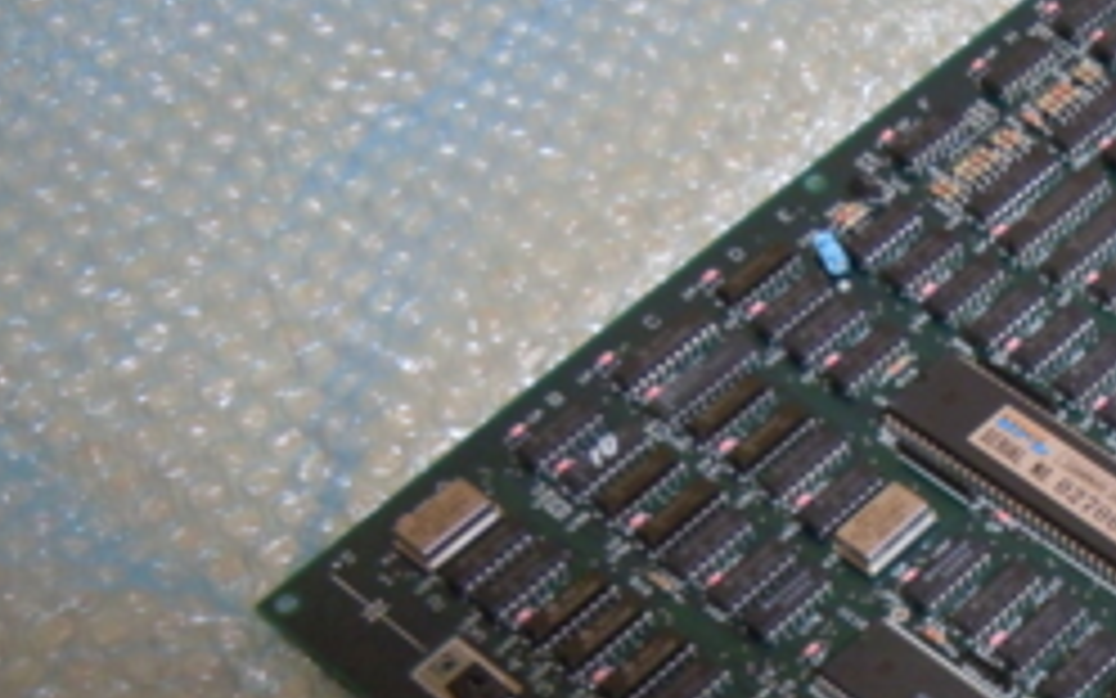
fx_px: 2342
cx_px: 1332
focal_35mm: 77
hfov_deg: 24.4
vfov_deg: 16.6
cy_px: 680
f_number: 3.5
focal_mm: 5.4
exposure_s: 1/6
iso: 400
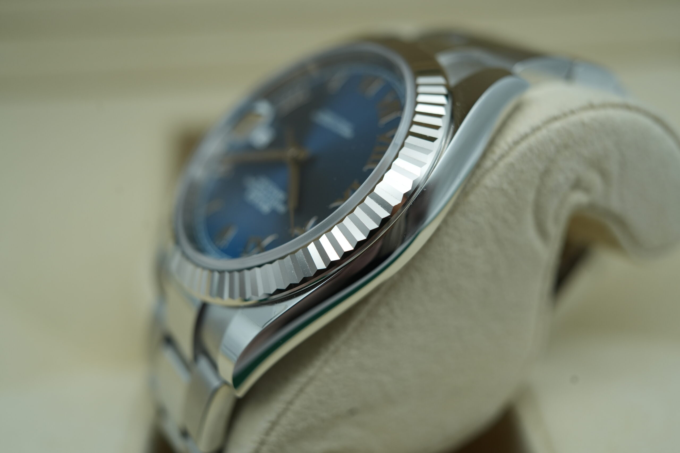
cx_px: 340
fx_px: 661
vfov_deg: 37.9
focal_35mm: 35
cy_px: 226
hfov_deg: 54.4
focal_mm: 35
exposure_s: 1/250
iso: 400
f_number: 5
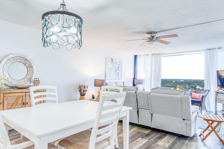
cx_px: 95
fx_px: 149
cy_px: 76
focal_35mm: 24
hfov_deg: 73.3
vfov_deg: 53.1
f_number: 8
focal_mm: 16
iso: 200
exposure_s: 1/25
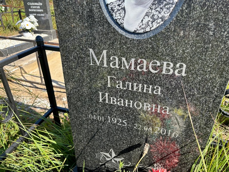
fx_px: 172
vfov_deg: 53.1
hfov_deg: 67.3
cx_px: 114
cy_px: 86
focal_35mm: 26
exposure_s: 1/818
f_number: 1.6
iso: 50
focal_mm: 5.96
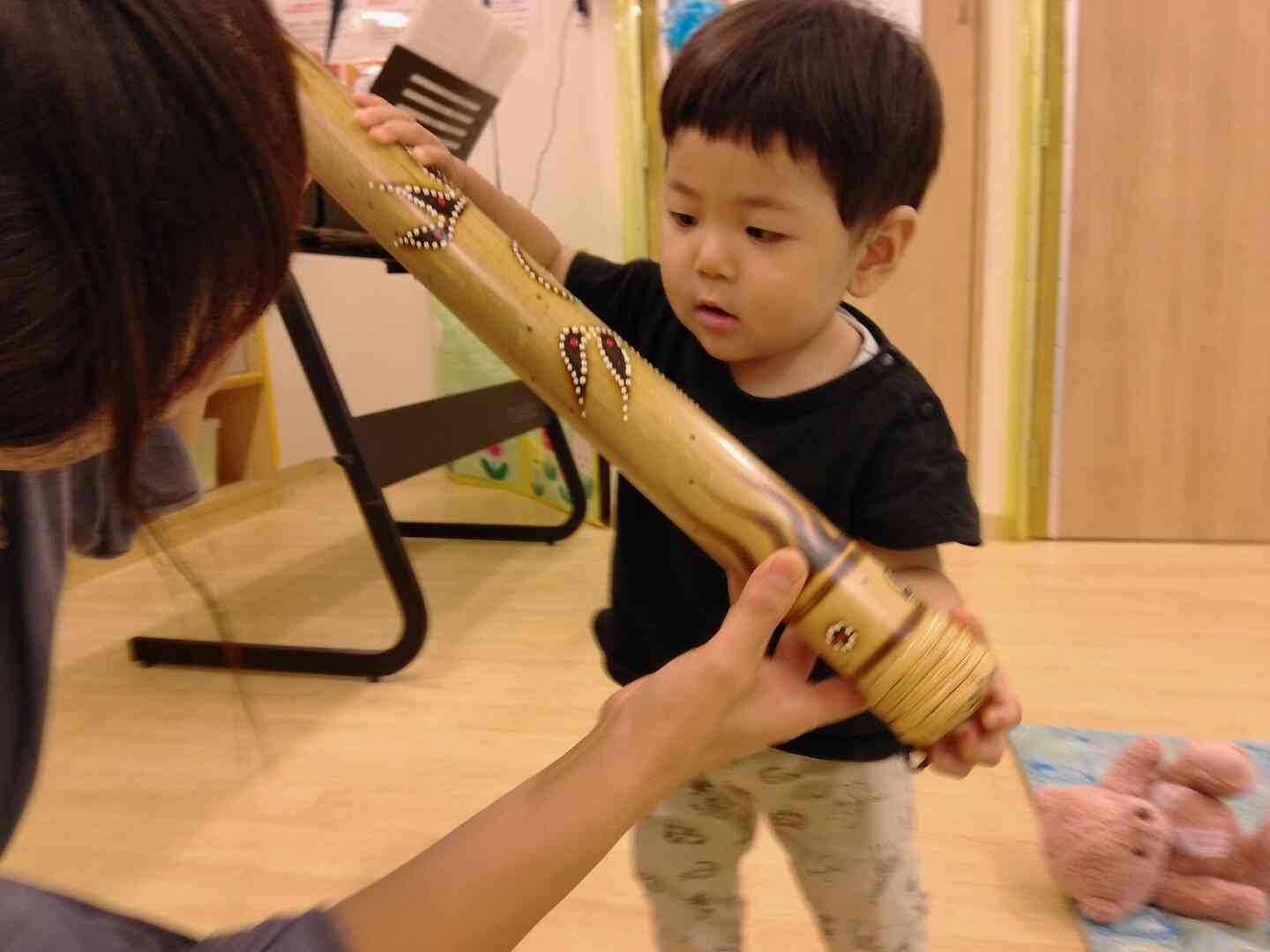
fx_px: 954
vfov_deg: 53.1
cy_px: 476
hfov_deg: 67.3
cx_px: 635
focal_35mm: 26
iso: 208
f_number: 2
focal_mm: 3
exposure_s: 1/33
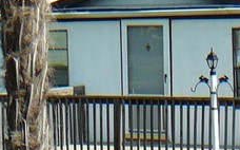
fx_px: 1183
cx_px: 284
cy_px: 136
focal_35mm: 181
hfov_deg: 11.4
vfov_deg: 7.2
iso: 80
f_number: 3
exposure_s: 1/640
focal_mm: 5.6
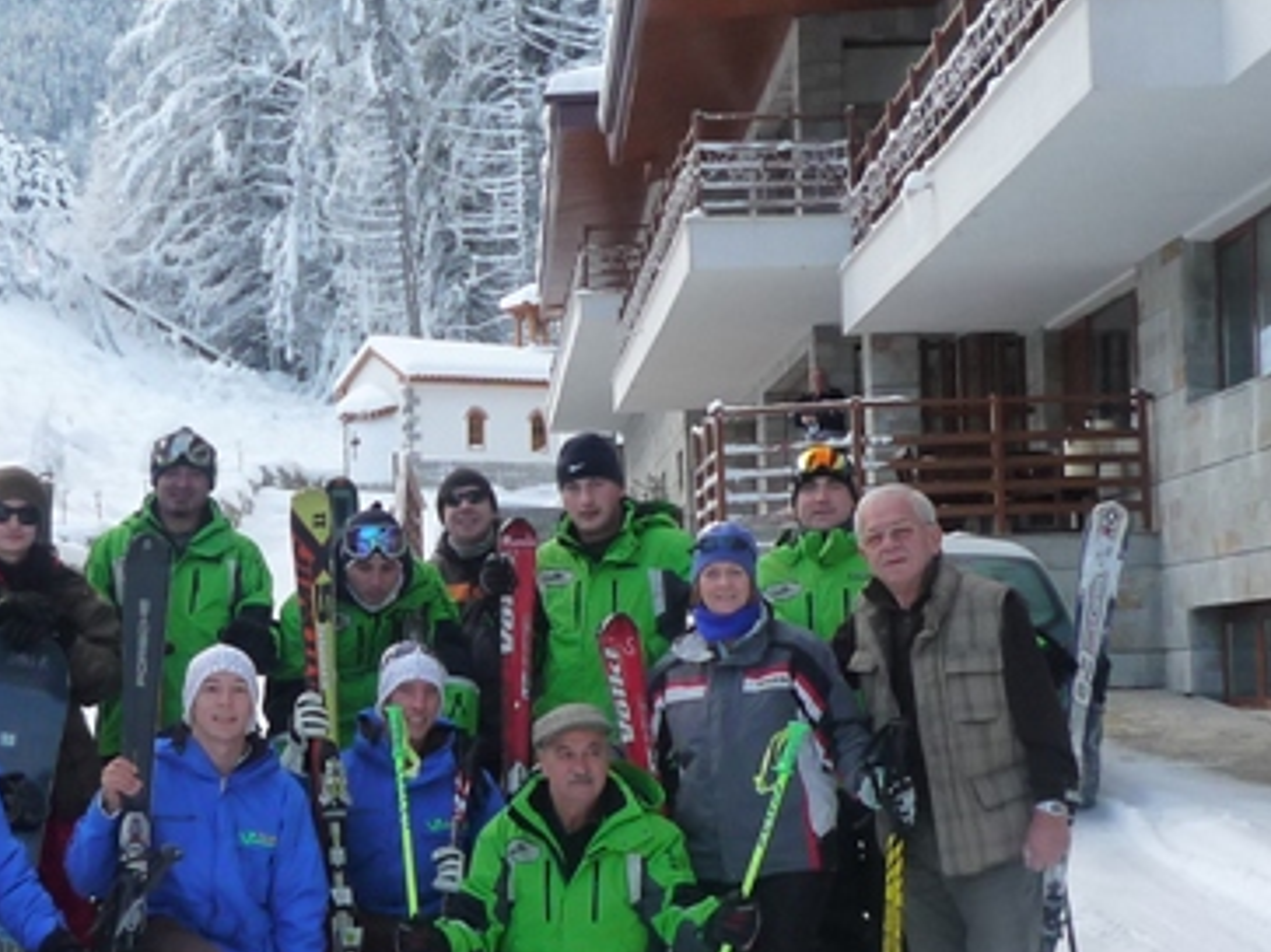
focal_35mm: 67
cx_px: 410
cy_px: 550
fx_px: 2459
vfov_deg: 21.9
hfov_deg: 28.8
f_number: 2.8
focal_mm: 4.4
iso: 160
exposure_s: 1/400
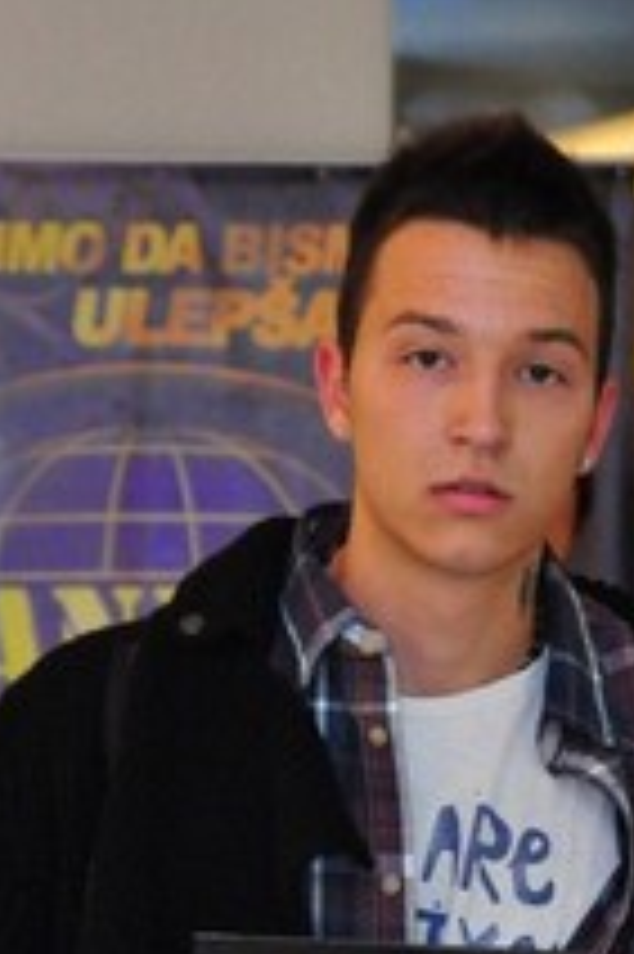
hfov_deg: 6.0
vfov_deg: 8.9
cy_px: 1125
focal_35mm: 228
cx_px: 447
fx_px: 6032
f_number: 5.3
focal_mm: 62
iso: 1600
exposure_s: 1/60
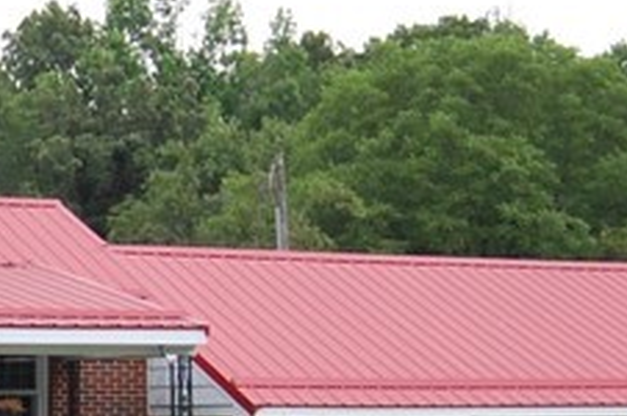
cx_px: -15
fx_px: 2261
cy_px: 385
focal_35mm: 130
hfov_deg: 15.5
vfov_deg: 10.5
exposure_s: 1/100
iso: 400
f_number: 3.5
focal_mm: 18
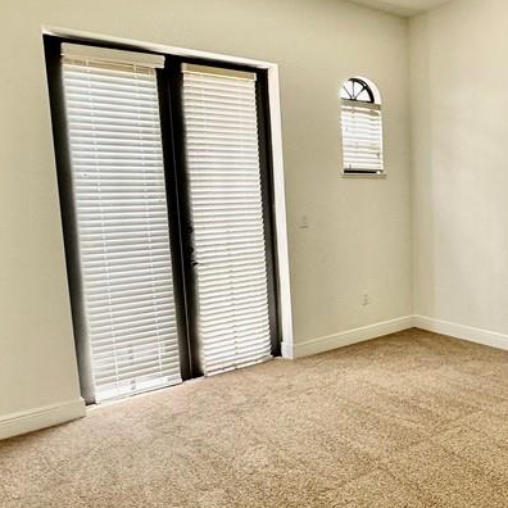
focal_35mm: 32
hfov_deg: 46.9
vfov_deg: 51.1
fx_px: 531
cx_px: 440
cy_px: 253
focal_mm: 2.22
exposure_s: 1/120
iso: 125
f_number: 2.2
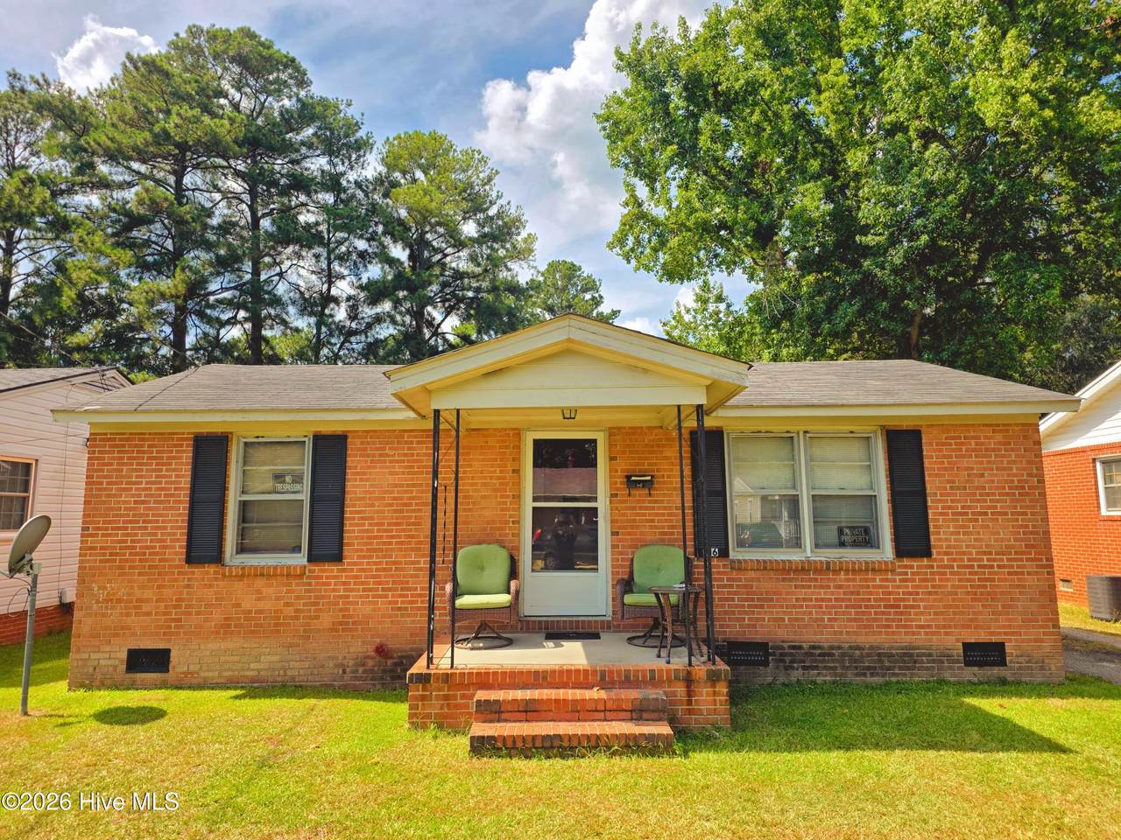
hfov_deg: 73.9
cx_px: 560
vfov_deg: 58.9
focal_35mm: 23
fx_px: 745
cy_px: 420
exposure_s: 1/5608
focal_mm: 6.25
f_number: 1.7
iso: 80
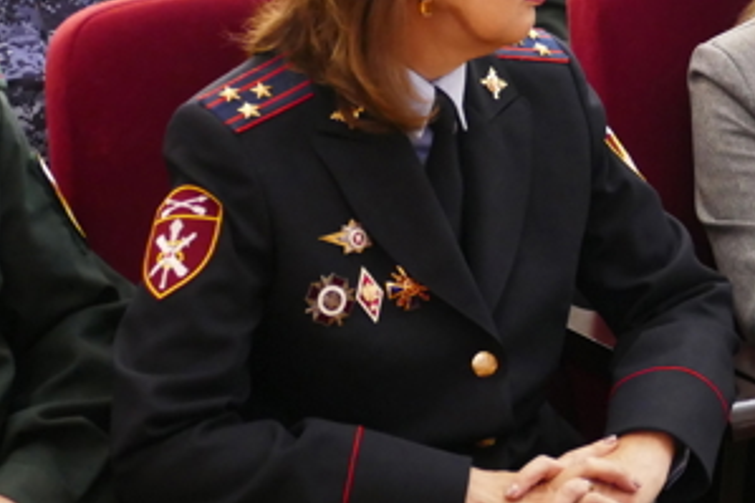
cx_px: 886
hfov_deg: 15.5
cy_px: 159
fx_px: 2683
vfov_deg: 10.7
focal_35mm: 128
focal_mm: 18.44
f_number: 3.3
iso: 1600
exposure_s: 1/25
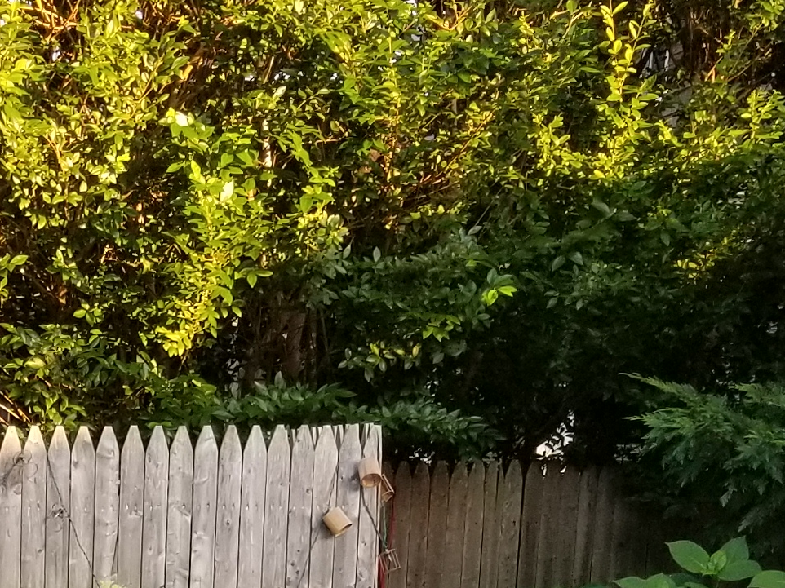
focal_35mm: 109
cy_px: 1208
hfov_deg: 17.4
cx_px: -77
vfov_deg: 12.0
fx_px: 2471
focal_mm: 4.25
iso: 50
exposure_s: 1/127
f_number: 1.7
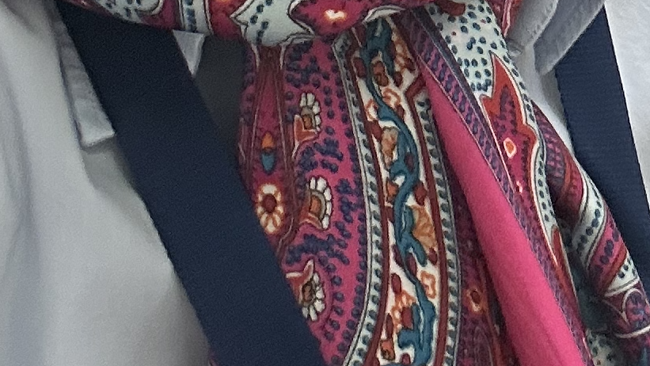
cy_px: -554
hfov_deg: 16.8
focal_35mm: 123
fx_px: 2120
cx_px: 735
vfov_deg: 8.8
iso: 64
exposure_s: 1/50
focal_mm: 2.69
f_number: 1.9
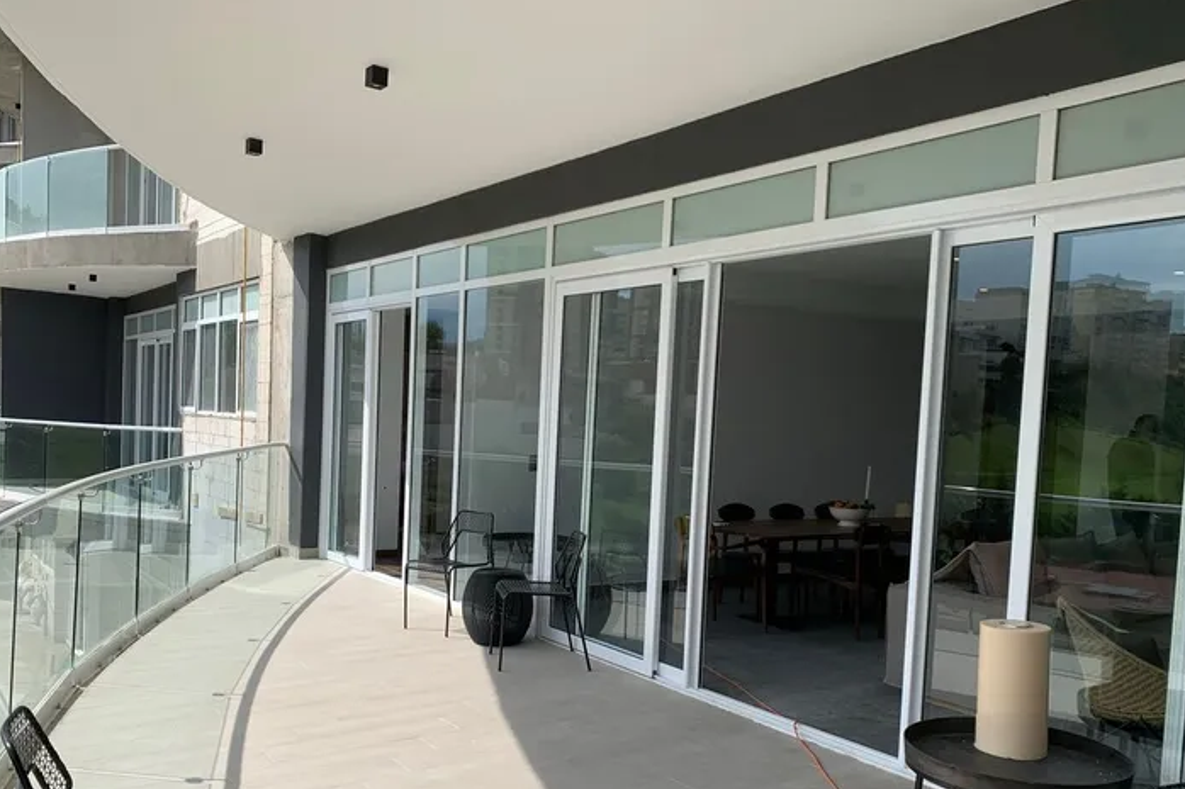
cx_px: 552
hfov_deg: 60.2
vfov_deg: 42.1
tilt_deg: -3.6
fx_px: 1020
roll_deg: -2.9
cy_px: 478
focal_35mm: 31
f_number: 1.8
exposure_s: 1/2114
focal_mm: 4.25
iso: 25
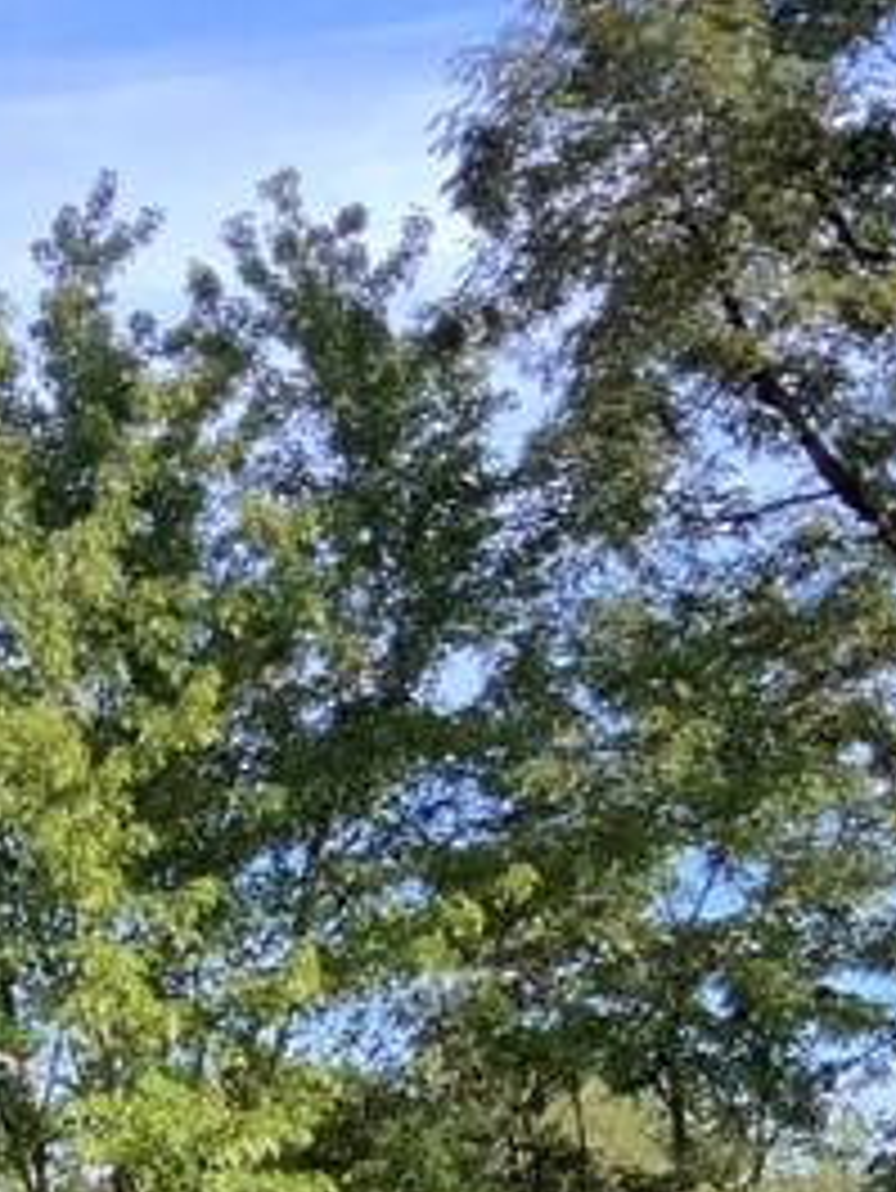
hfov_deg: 12.7
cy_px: 2182
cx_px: -333
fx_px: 3862
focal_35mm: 112
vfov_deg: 15.1
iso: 16
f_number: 1.8
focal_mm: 3
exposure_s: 1/189
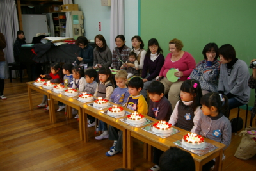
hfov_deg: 53.1
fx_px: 256
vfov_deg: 36.9
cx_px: 128
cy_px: 86
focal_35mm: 36
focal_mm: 24
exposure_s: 1/30
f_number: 4
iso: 400
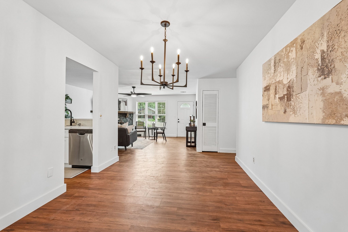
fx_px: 155
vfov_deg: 73.7
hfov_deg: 96.7
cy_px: 116
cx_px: 174
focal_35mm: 16
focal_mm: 16
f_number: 8
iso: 800
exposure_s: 1/25
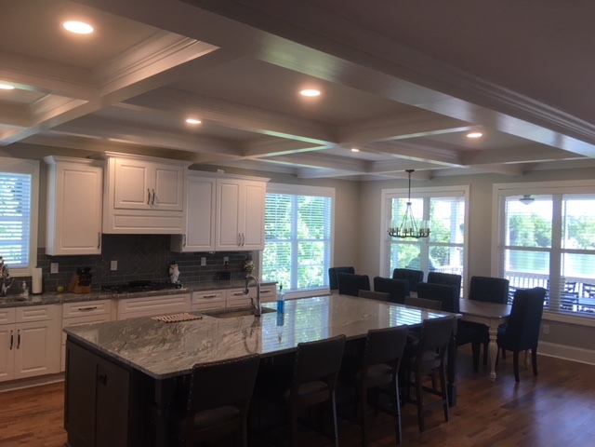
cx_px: 298
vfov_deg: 48.2
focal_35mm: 29
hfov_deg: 61.7
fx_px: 498
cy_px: 224
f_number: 2.2
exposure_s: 1/40
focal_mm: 4.15
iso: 25
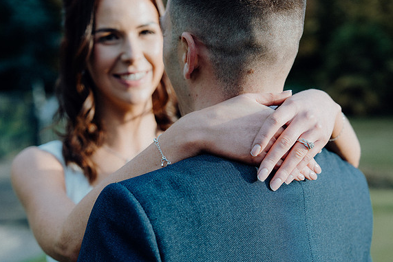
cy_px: 130
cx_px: 196
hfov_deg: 31.9
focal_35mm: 63
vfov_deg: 21.6
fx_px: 688
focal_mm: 62
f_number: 3.5
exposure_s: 1/1000
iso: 400
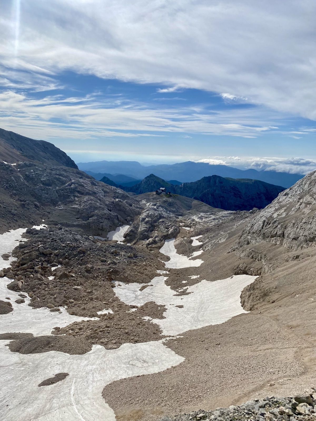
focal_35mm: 26
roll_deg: -1.8
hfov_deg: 53.1
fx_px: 316
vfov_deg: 67.3
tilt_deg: -10.5
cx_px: 158
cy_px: 210
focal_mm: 4.25
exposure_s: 1/8850
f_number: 1.8
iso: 32
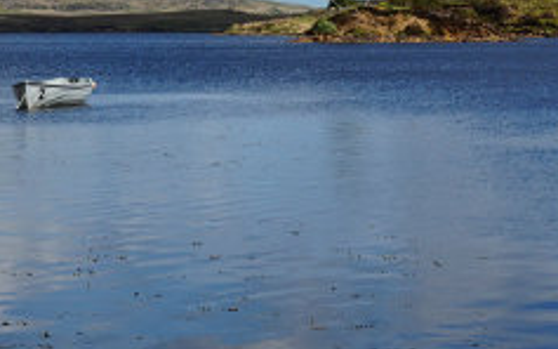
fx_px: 2037
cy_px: 53
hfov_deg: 15.4
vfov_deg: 9.7
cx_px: 54
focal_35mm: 134
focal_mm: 26
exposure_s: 1/160
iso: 100
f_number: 14
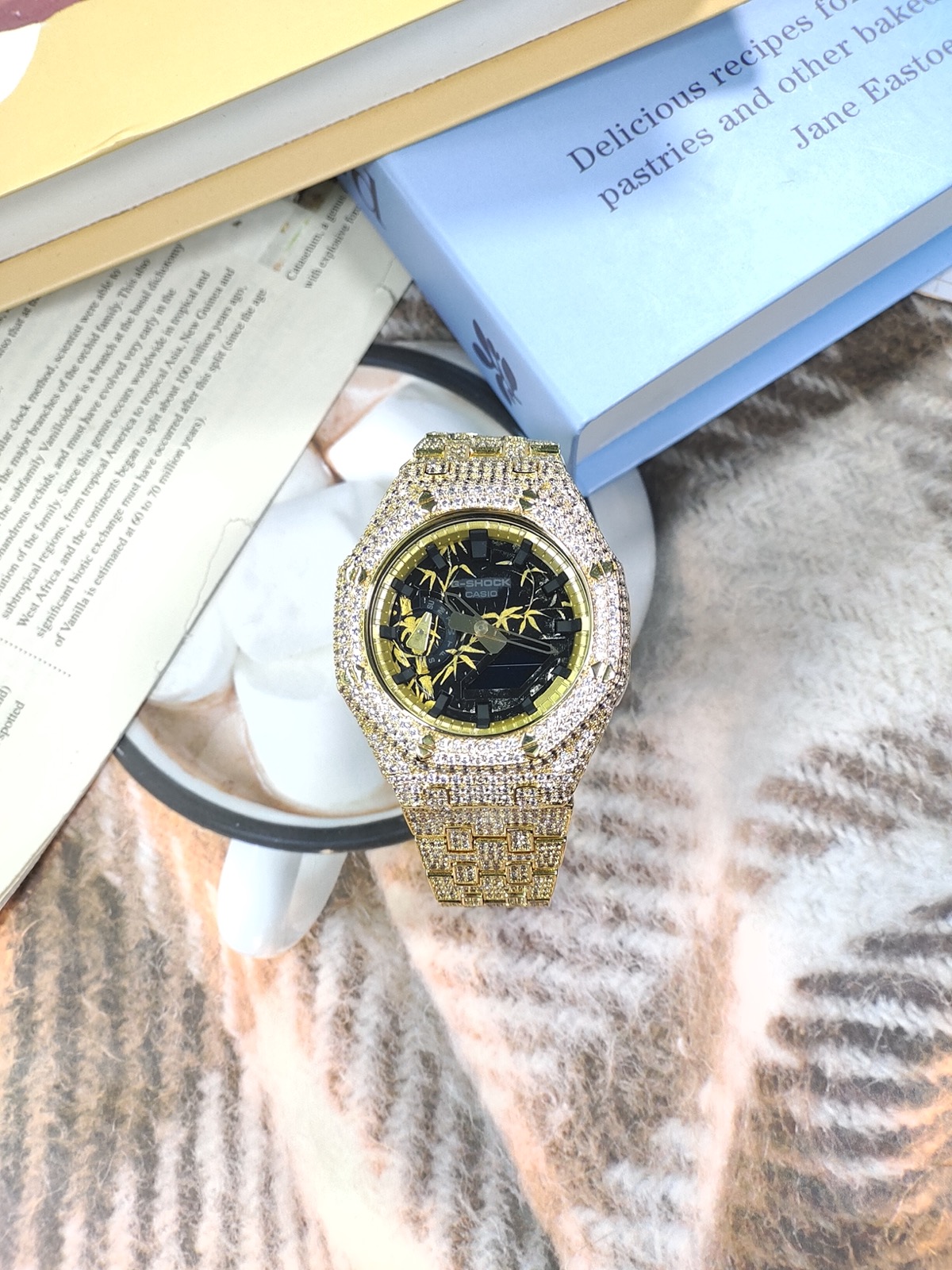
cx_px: 476
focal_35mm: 50
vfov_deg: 38.2
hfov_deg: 29.1
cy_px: 635
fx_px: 1833
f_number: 2.08
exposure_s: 1/100
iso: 101
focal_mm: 7.55
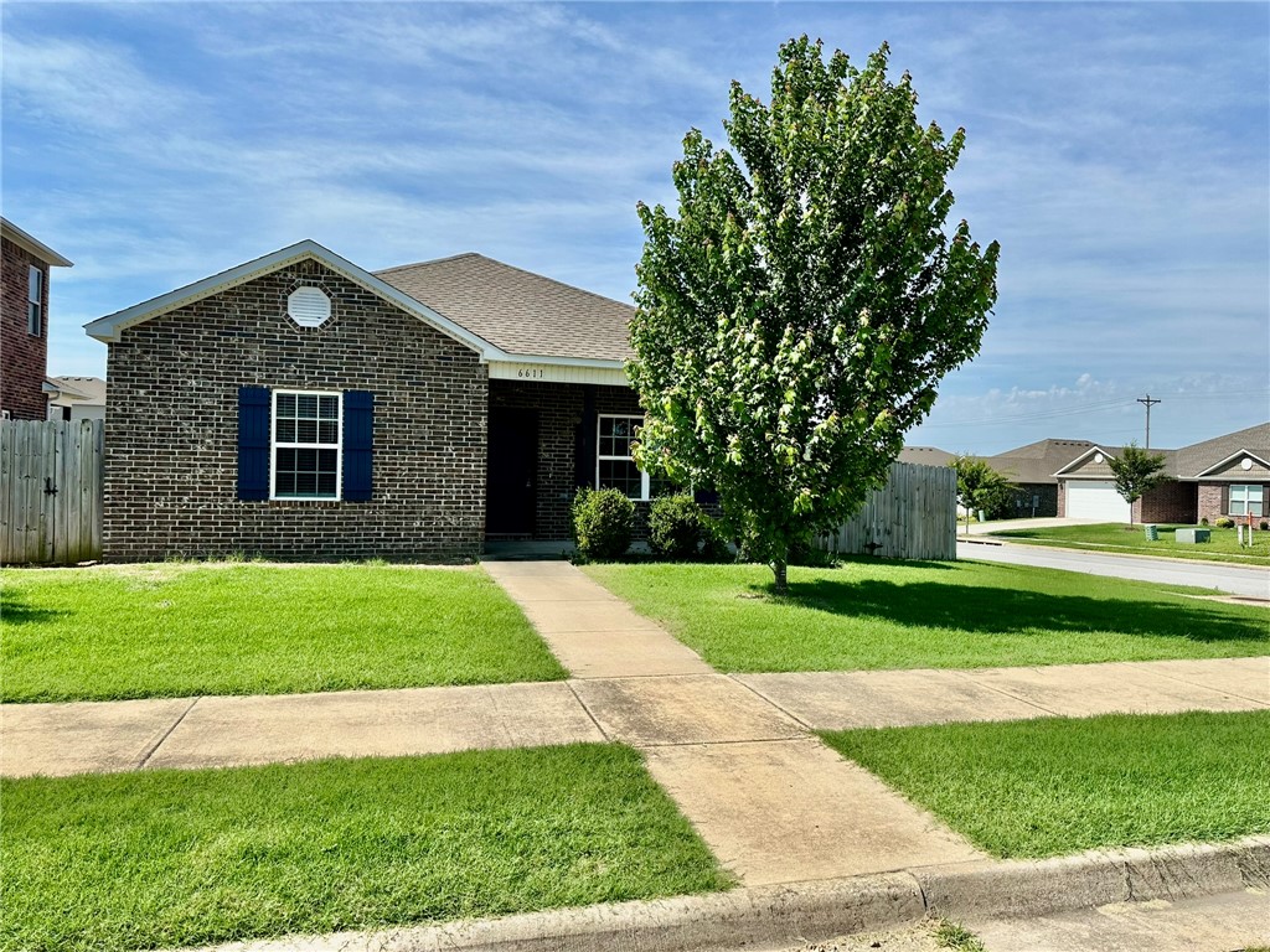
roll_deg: -1.6
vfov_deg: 56.8
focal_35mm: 24
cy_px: 476
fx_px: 881
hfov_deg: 71.6
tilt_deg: -0.1
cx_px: 635
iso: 80
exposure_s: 1/4545
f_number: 1.78
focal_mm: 6.86
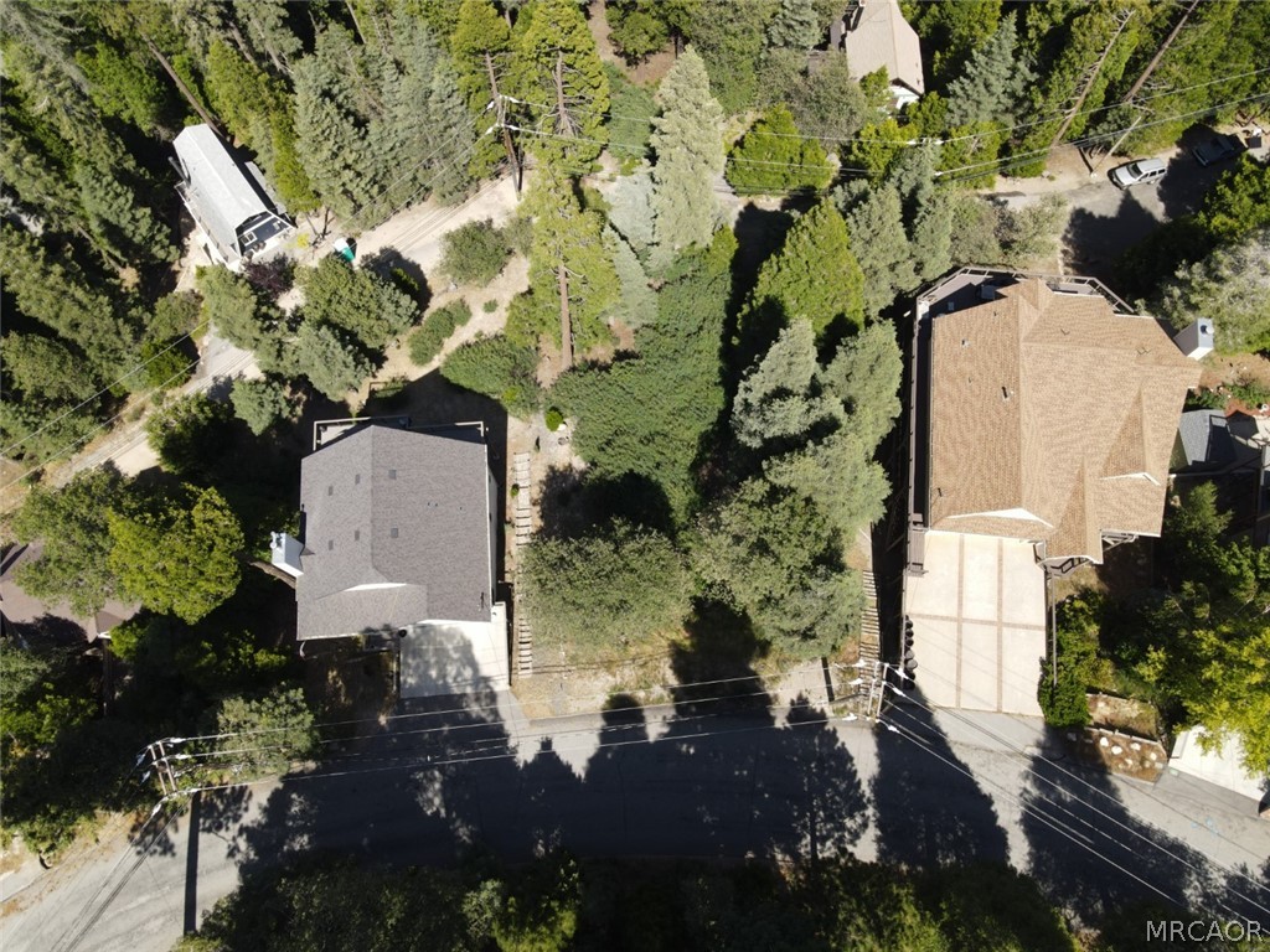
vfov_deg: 56.8
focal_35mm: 24
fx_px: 881
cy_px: 476
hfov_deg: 71.6
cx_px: 635
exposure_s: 1/400
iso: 100
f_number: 2.8
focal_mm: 4.5
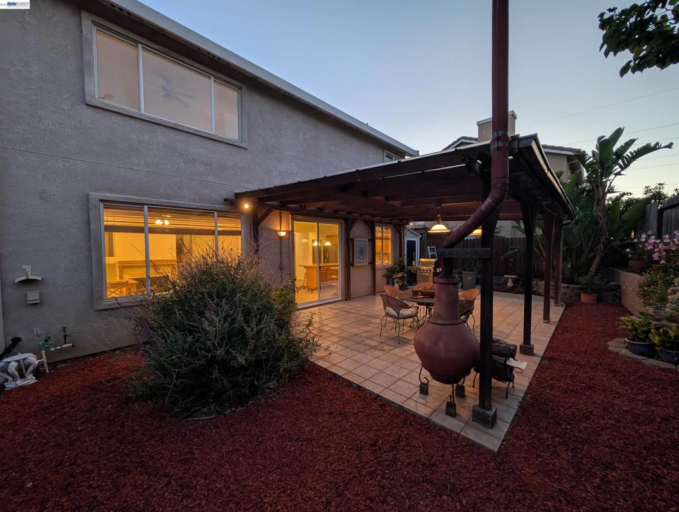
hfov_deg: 110.5
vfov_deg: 94.6
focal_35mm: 12
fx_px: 236
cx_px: 340
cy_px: 256
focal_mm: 2.02
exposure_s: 1/30
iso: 57
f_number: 1.7
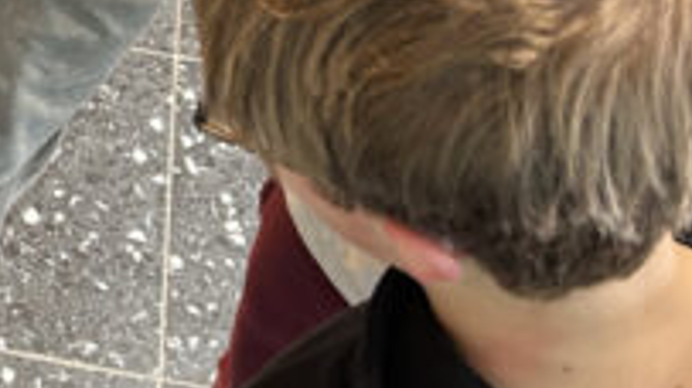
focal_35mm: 107
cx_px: -256
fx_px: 1963
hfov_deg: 18.4
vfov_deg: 11.1
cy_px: -68
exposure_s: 1/50
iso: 200
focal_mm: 5.7
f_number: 1.5
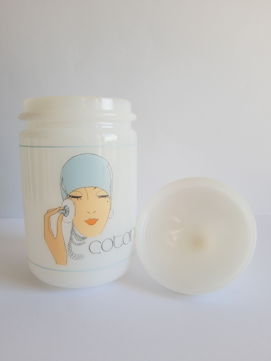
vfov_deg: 67.3
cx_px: 136
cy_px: 180
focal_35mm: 26
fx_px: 271
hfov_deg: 53.1
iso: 40
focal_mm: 3.95
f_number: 1.8
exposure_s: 1/117
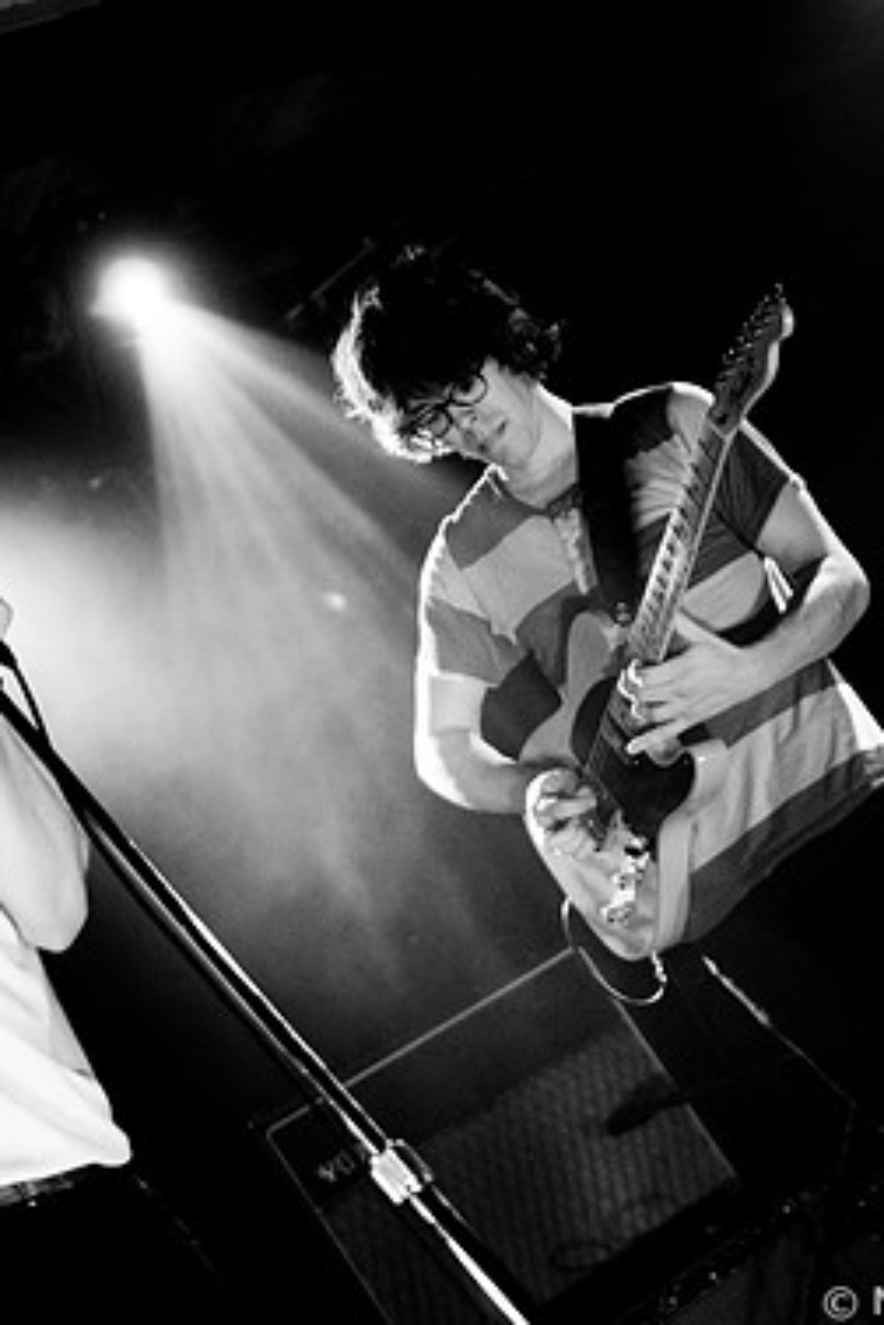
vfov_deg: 29.2
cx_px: 582
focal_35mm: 69
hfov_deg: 19.7
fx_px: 2541
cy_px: 657
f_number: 1.6
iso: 800
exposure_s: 1/60
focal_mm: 30
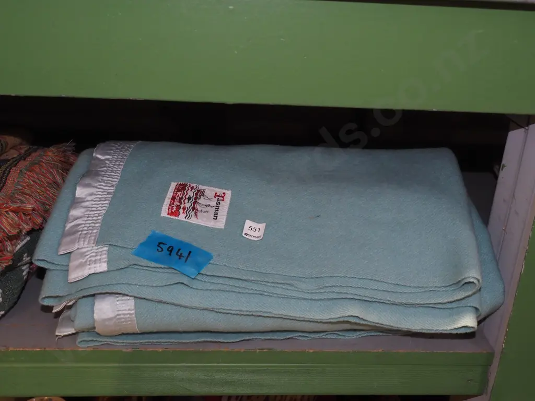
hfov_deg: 49.0
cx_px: 268
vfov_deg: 37.7
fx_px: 587
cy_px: 200
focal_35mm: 38
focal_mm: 19
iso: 1600
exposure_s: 1/60
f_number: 5.6
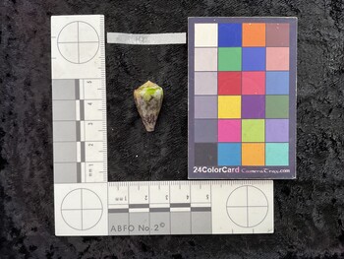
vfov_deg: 48.3
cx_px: 172
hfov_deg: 61.6
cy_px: 130
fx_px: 288
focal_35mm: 29
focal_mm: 3
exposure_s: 1/60
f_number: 1.8
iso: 64
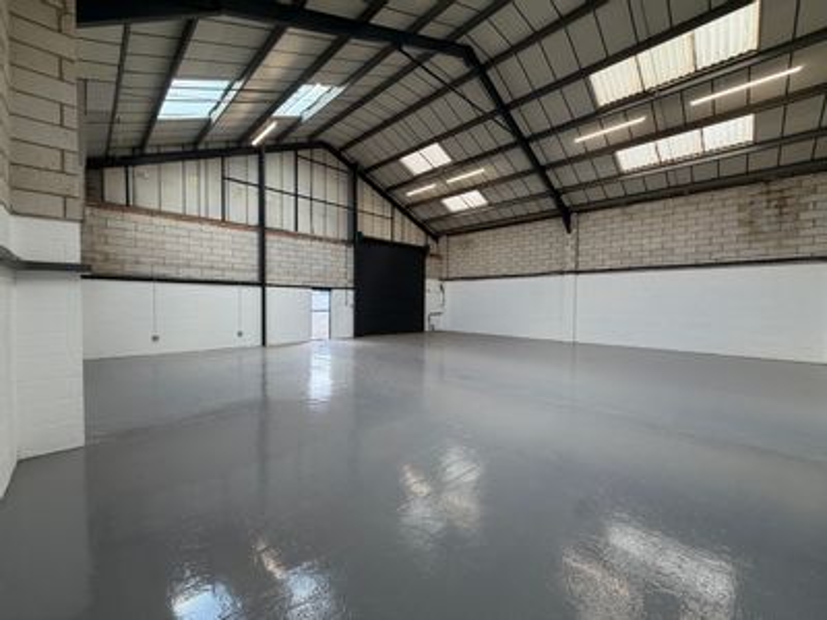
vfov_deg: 85.7
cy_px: 310
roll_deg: -0.3
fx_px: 334
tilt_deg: -0.3
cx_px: 414
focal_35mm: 14
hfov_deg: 102.1
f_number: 2.2
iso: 50
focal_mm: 2.22
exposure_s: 1/100
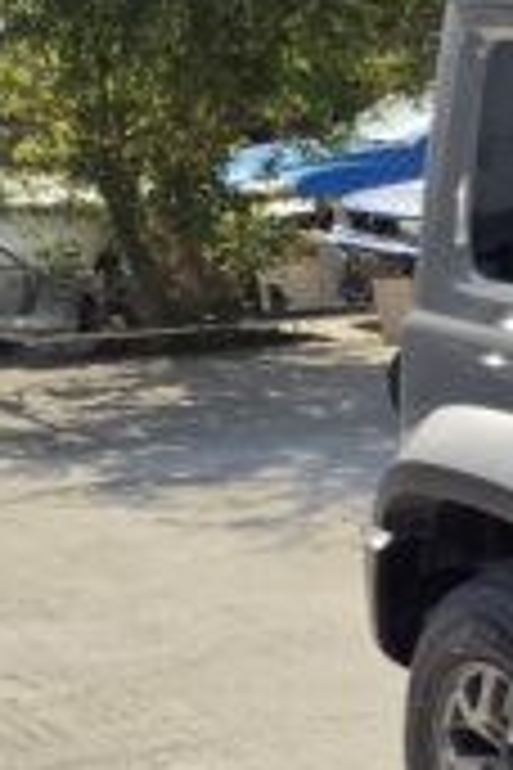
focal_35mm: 112
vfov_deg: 18.3
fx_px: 2394
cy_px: 437
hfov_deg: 9.4
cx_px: 1566
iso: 80
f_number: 1.7
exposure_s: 1/4235
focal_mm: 6.25
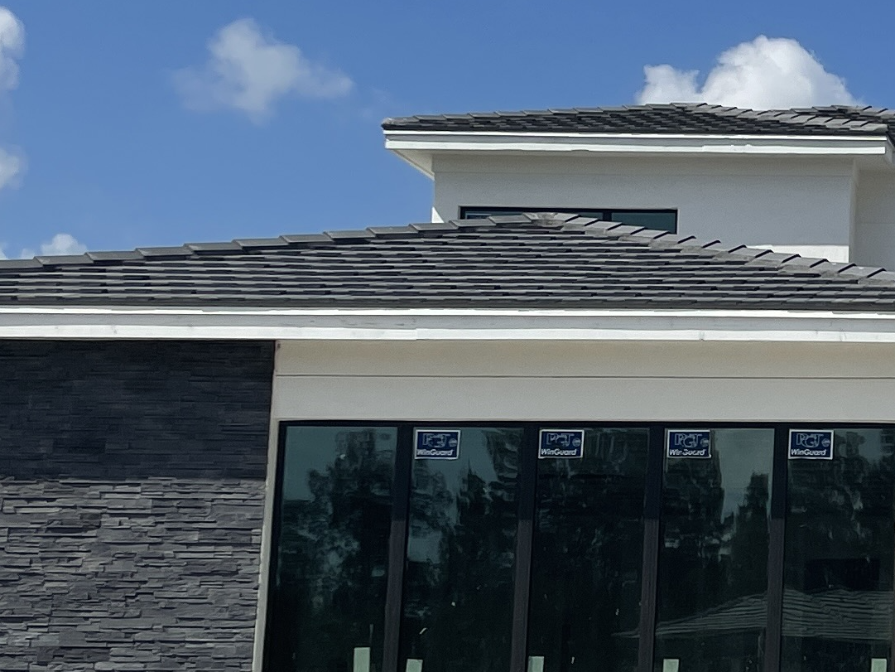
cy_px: 349
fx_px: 2508
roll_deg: -0.1
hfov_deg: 18.4
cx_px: 1251
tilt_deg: +9.2
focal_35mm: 97
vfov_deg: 15.2
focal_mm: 4.2
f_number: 1.6
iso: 32
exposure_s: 1/7299
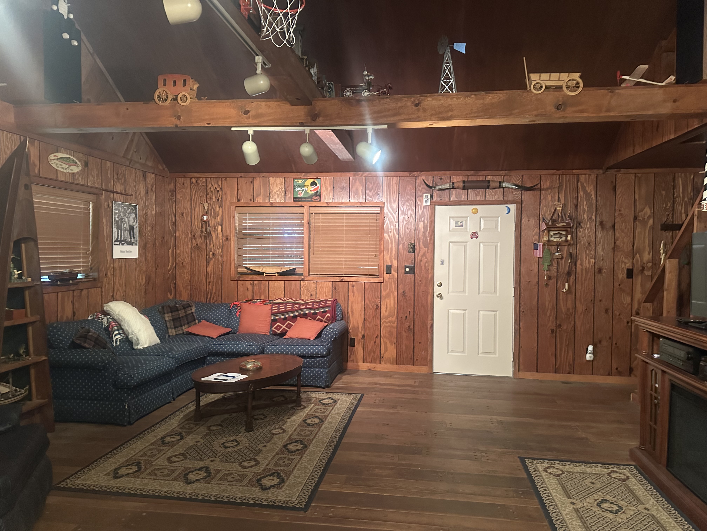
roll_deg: -0.1
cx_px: 354
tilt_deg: +0.5
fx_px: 490
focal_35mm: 24
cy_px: 266
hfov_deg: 71.6
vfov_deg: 56.8
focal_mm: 6.86
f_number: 1.78
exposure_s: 1/40
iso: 800
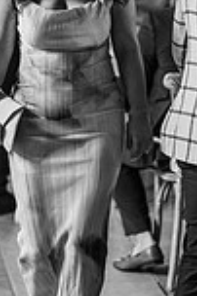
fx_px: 2073
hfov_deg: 5.4
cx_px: -17
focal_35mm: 252
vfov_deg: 8.2
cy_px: 41
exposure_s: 1/200
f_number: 1.8
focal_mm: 85
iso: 1000
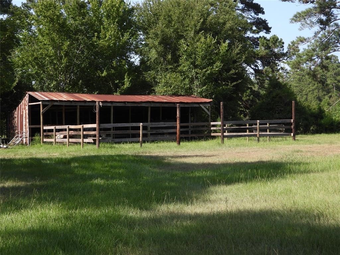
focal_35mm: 70
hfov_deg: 27.8
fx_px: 688
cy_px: 128
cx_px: 170
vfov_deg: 21.0
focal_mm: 12.6
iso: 100
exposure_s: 1/640
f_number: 3.5
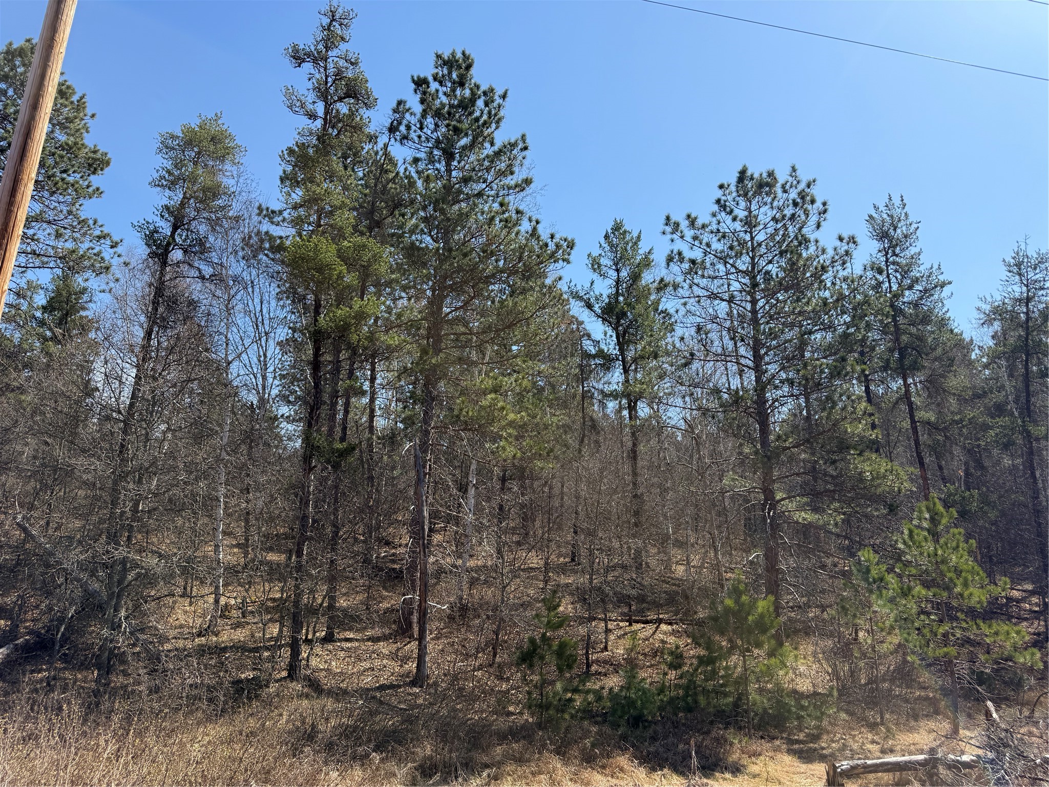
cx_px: 524
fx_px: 727
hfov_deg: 71.6
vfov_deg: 56.8
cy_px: 394
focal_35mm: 24
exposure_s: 1/3279
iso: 80
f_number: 1.78
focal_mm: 6.76
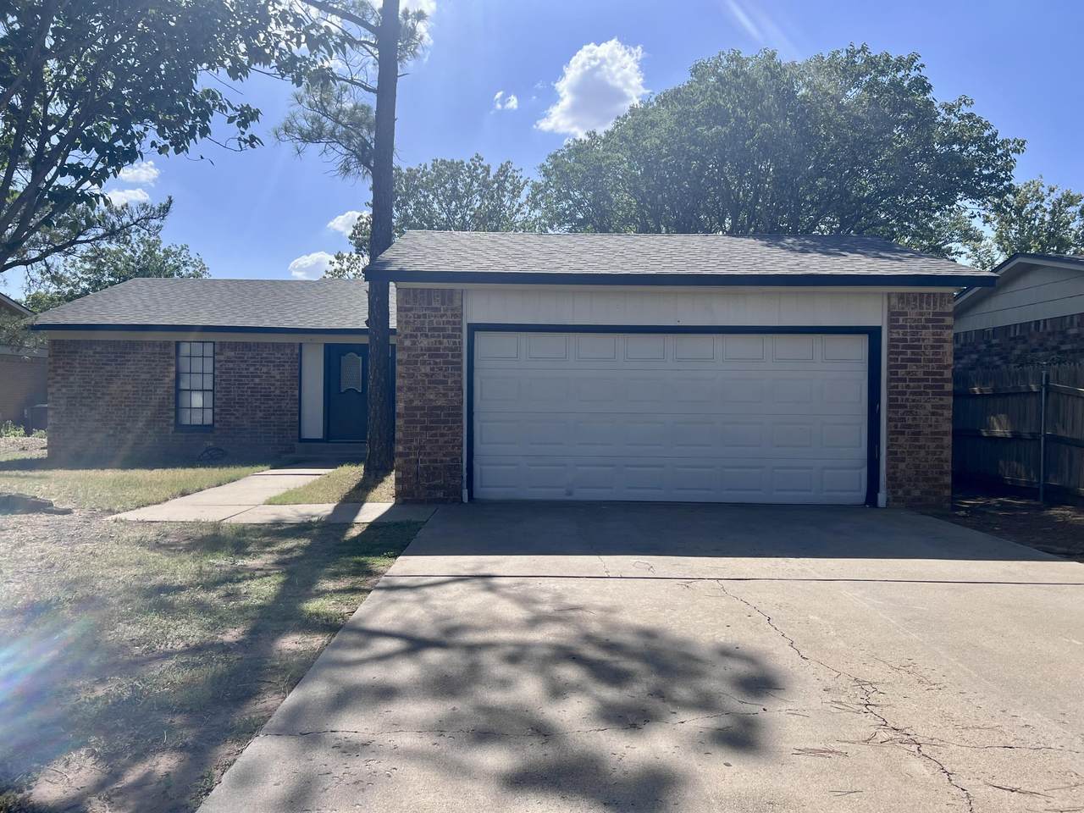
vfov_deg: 53.1
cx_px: 542
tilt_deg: +0.6
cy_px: 406
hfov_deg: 67.3
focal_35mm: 26
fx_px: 814
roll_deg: -0.1
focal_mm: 5.7
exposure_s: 1/4444
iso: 50
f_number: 1.5
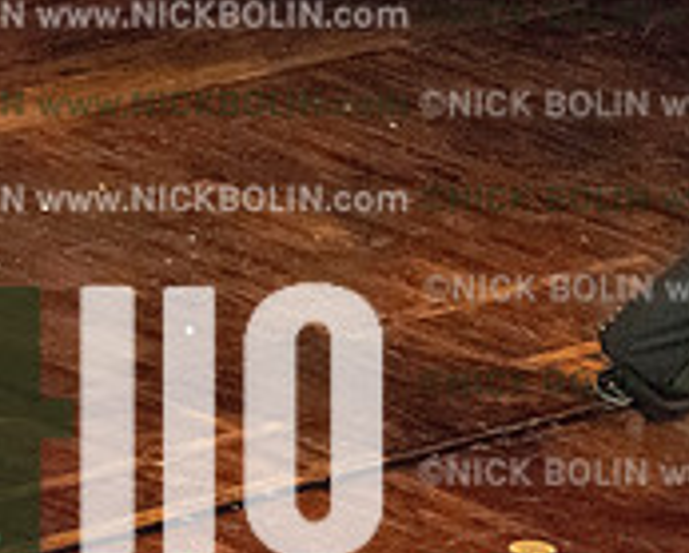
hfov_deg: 3.1
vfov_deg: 2.5
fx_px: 12828
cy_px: 473
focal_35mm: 628
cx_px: 100
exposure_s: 1/500
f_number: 5.6
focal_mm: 200
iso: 8000
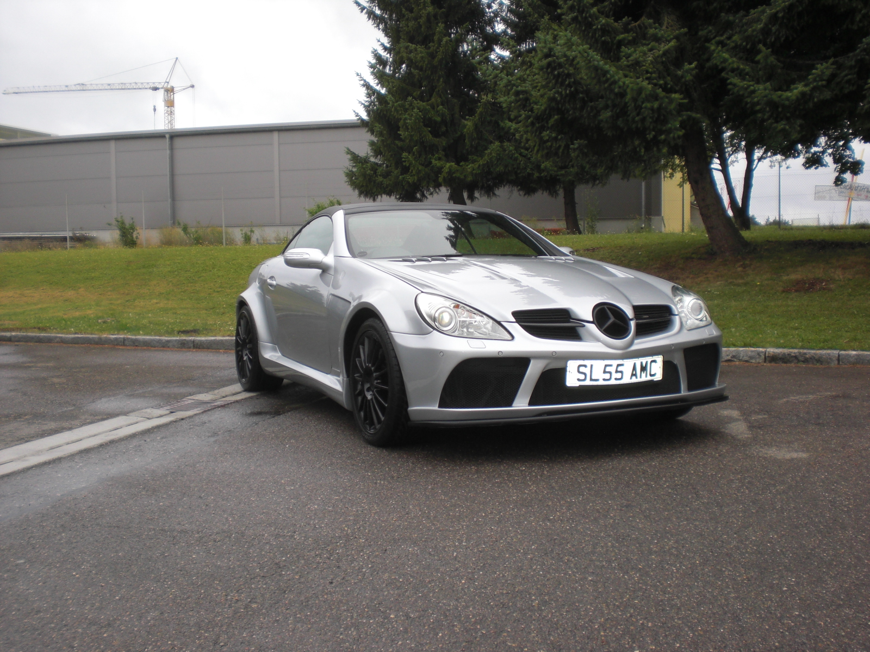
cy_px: 326
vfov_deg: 37.7
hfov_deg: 49.0
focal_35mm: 38
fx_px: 955
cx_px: 435
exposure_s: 1/160
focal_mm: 6.3
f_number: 3.1
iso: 64
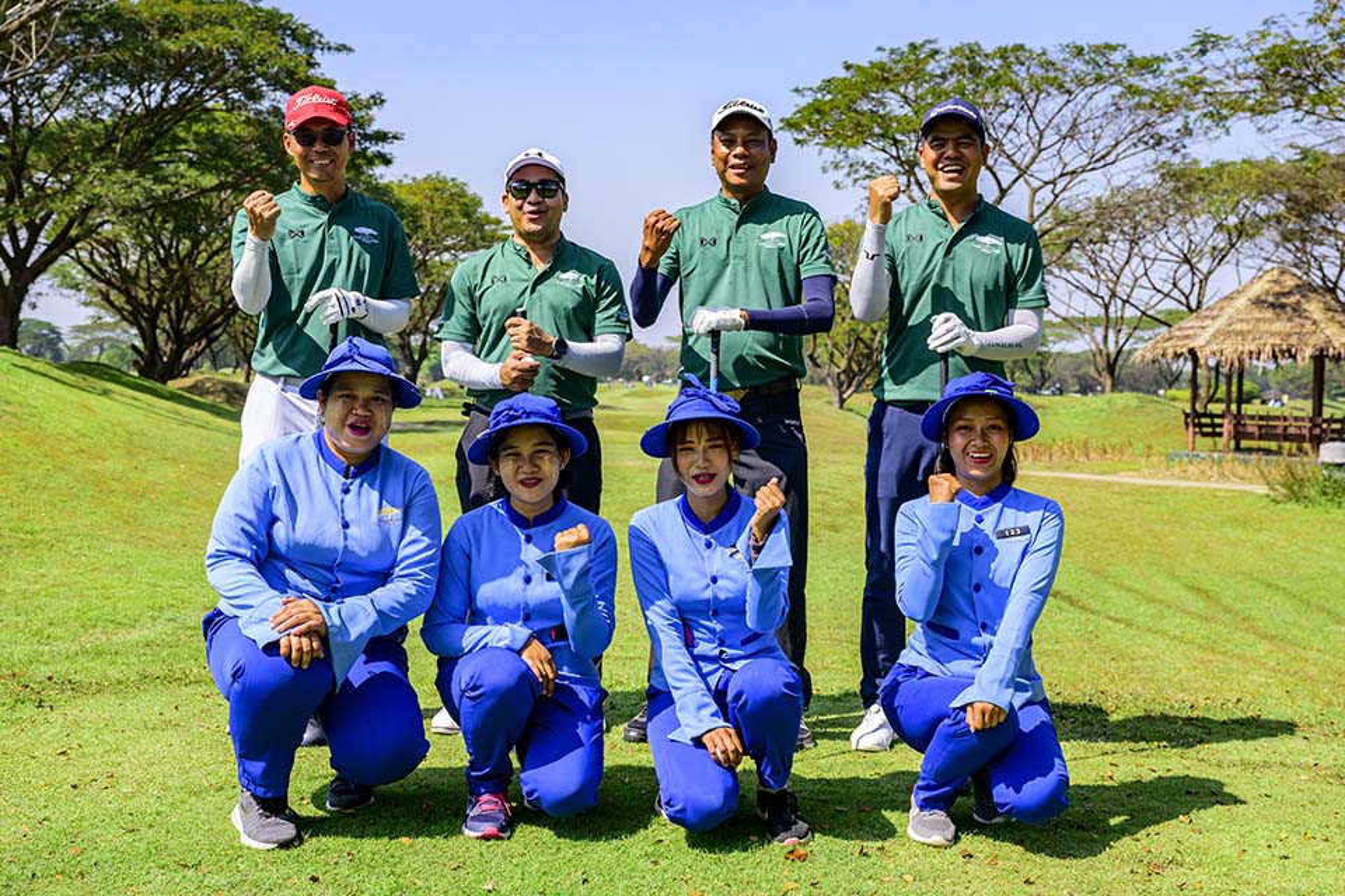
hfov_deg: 53.1
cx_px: 672
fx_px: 1345
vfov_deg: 36.9
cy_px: 448
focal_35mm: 36
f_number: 5
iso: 360
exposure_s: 1/1600
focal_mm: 36
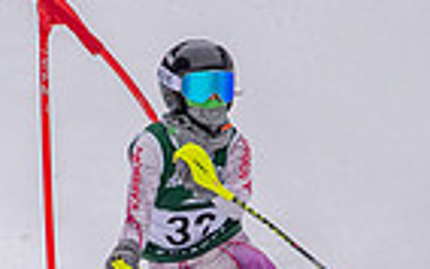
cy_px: 281
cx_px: 103
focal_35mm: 2502
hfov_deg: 0.8
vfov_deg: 0.5
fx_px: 29344
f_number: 6.3
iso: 2000
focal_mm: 600
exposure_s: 1/4000
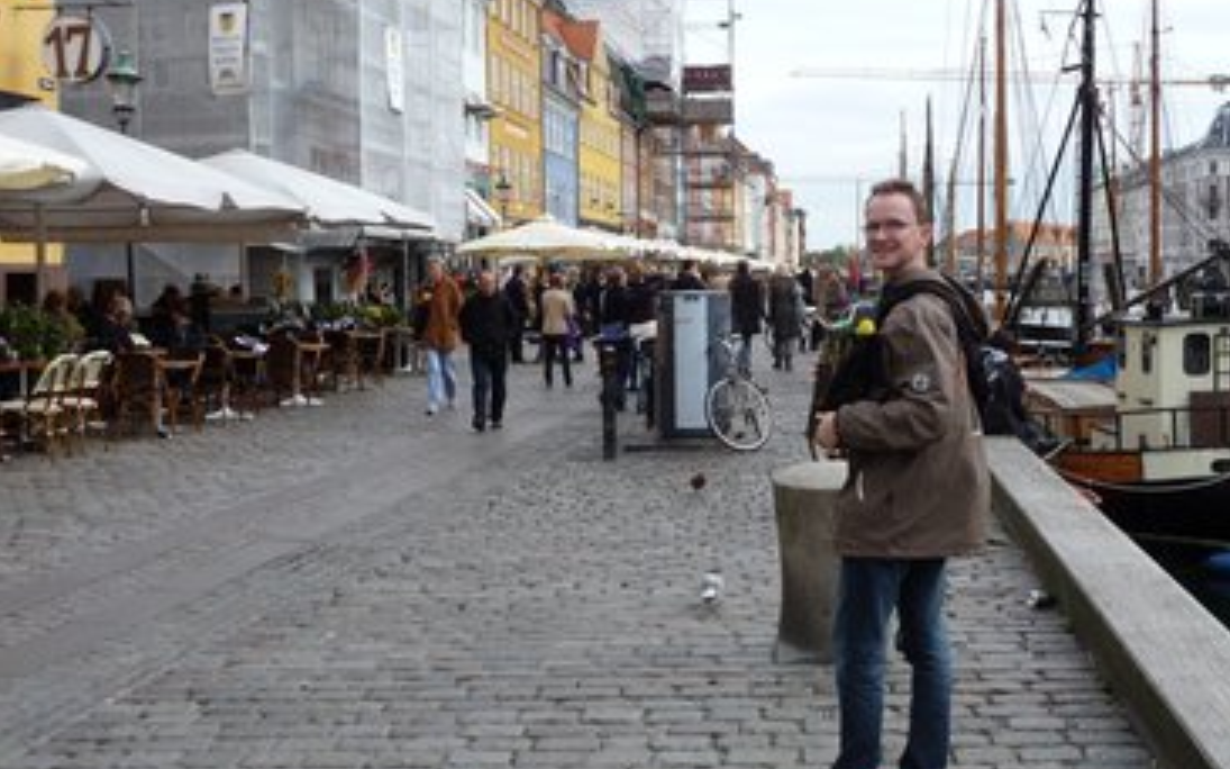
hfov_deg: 46.2
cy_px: 401
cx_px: 671
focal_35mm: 43
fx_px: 1441
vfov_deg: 29.8
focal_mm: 6.1
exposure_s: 1/250
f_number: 4
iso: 80
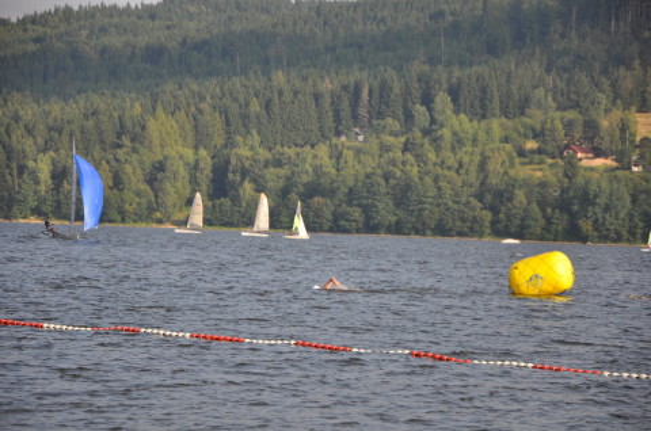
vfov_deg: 8.7
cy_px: 216
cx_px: 326
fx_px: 2842
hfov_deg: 13.1
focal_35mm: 158
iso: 200
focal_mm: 105
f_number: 5.6
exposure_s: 1/500
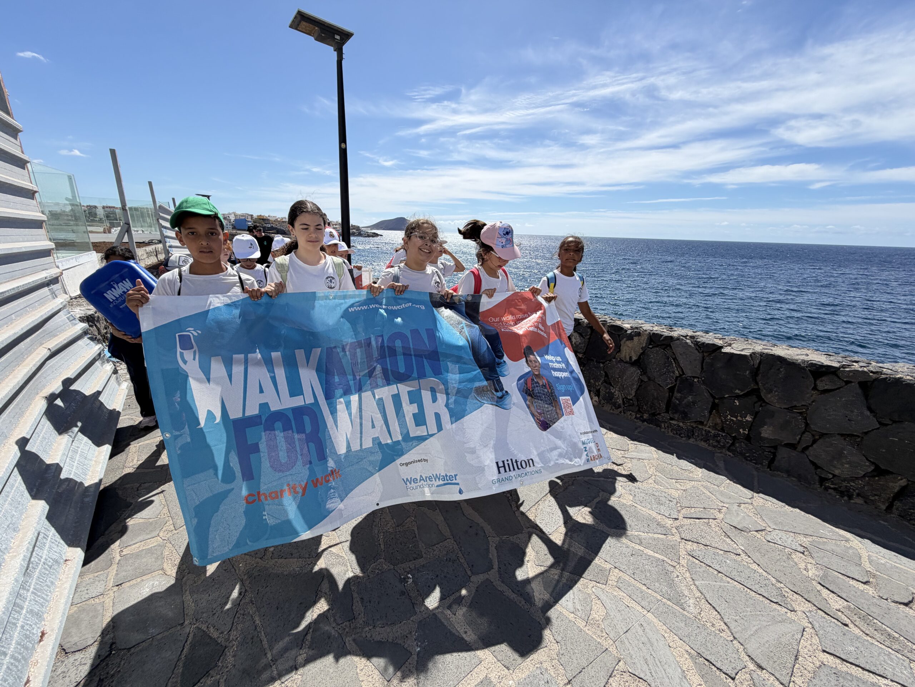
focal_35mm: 14
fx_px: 370
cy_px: 344
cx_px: 458
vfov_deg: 85.7
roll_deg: +0.2
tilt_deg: -15.1
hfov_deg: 102.1
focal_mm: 2.22
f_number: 2.2
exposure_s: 1/1189
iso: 20
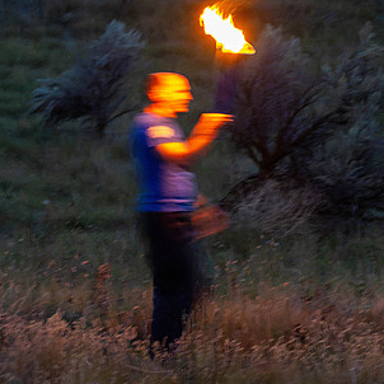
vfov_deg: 4.5
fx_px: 4882
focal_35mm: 389
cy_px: 208
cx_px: 155
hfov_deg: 4.5
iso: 4000
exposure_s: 1/10
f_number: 6.3
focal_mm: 200
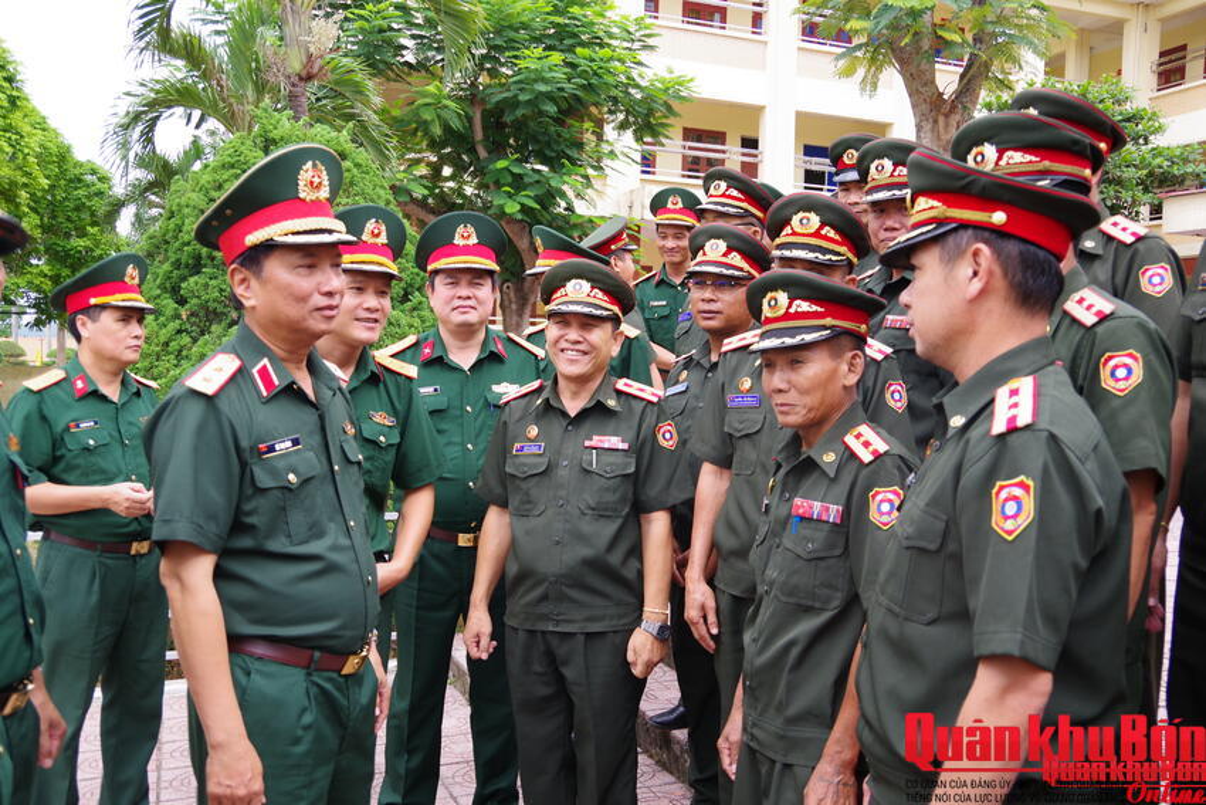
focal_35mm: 31
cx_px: 603
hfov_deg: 60.3
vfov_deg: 42.3
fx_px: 1039
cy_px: 402
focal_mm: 21
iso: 200
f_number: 5
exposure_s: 1/100
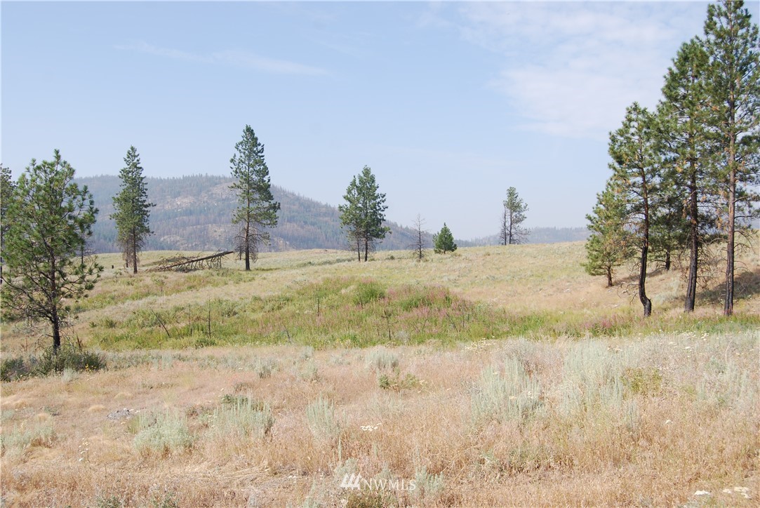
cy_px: 254
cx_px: 380
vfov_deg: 36.9
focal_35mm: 36
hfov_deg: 53.1
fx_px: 761
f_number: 8
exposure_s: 1/250
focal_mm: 24
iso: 100
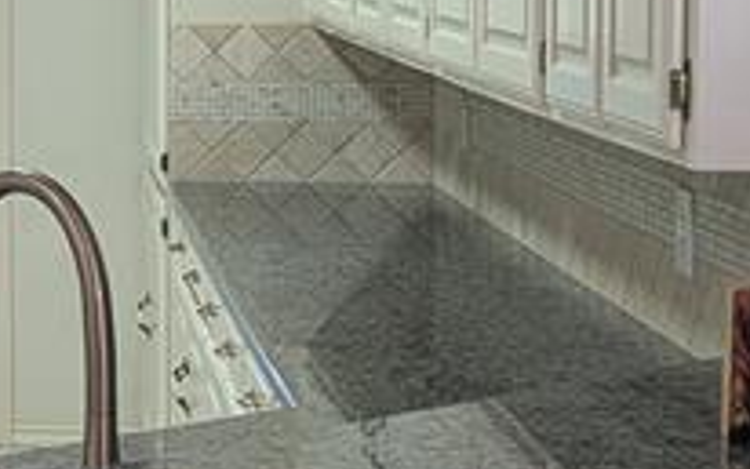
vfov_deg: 10.4
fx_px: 2577
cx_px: -335
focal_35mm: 126
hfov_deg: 15.4
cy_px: 58
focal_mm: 6.9
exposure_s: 1/30
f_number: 1.68
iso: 40
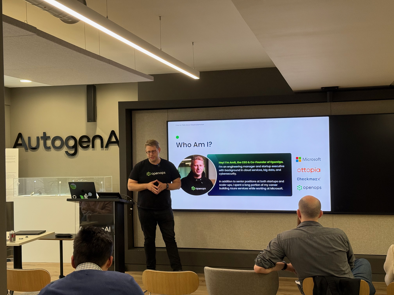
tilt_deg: +1.1
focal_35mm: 48
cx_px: 197
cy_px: 148
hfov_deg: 39.7
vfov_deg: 30.3
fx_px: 546
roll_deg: +1.0
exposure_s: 1/100
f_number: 1.78
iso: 80
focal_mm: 6.76
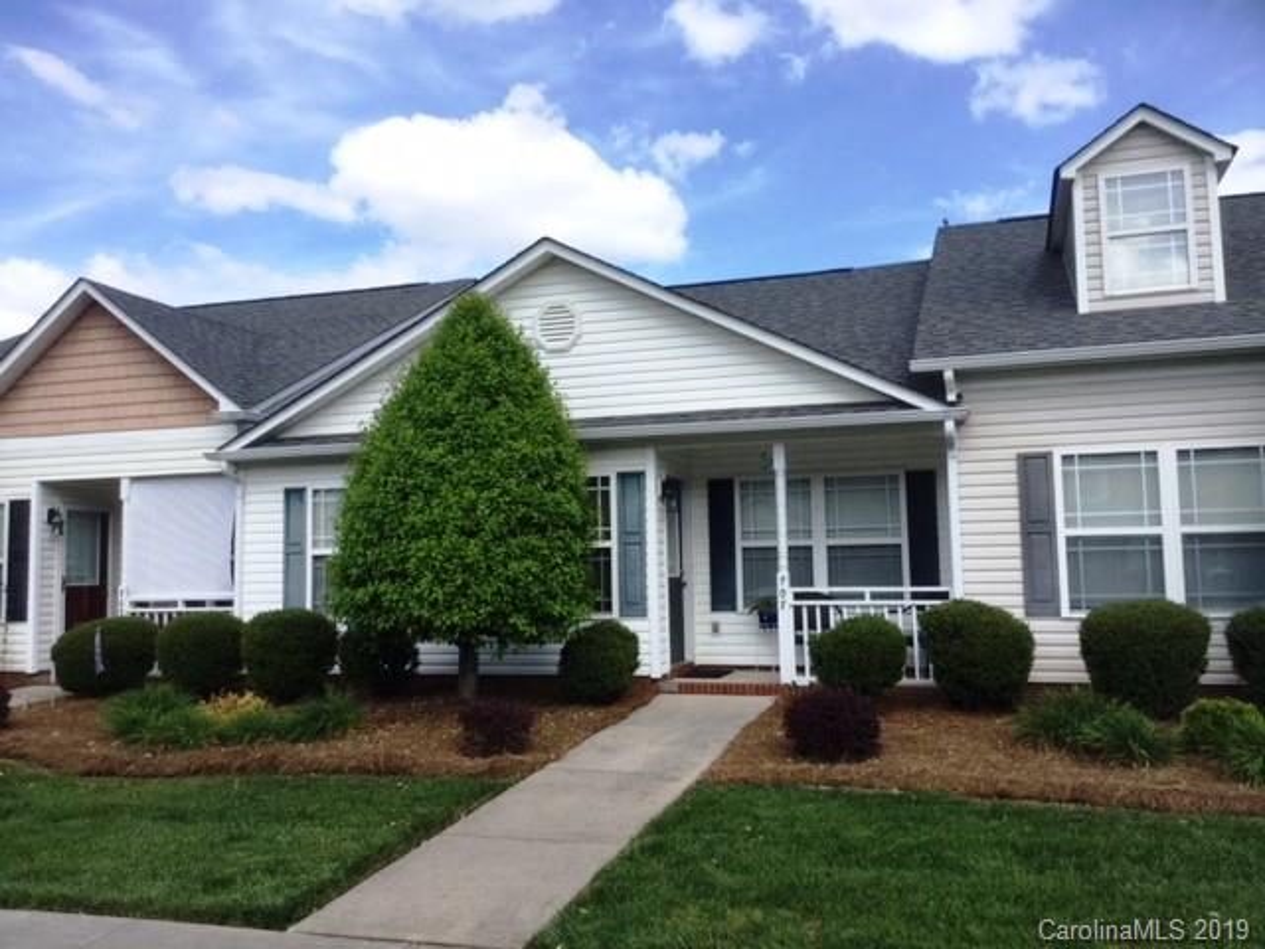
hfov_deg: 58.4
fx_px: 1133
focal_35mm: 31
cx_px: 632
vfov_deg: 45.4
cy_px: 474
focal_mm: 3.3
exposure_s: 1/981
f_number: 2.4
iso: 25
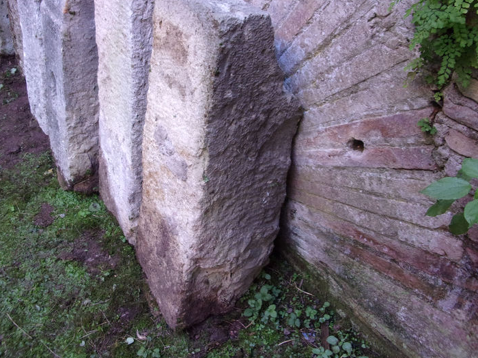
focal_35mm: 32
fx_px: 442
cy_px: 157
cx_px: 232
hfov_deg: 56.8
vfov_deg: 44.1
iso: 199
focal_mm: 5.1
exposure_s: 1/34
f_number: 3.9
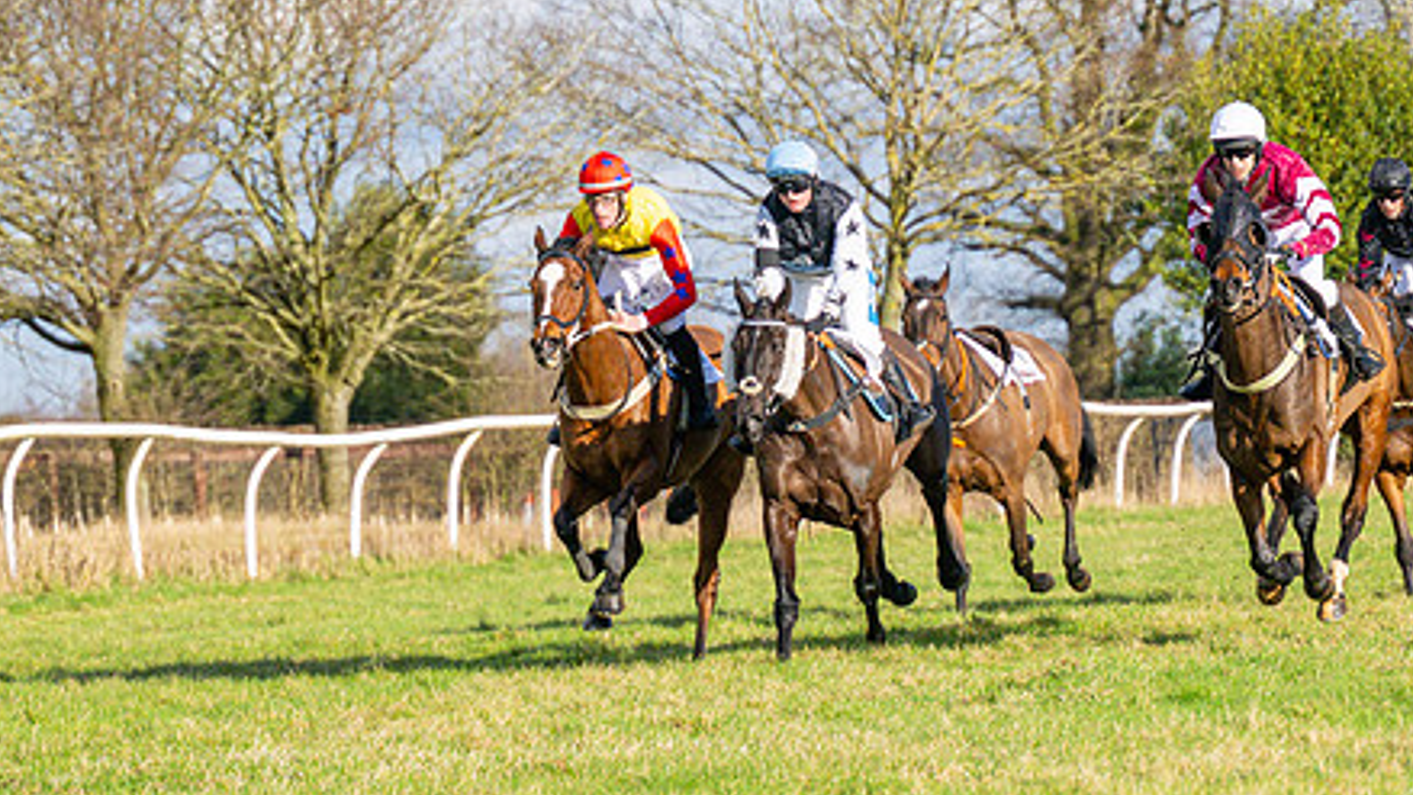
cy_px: 272
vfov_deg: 4.4
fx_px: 10304
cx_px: 961
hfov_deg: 7.8
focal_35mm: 275
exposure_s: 1/5000
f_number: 4
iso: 400
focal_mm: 120
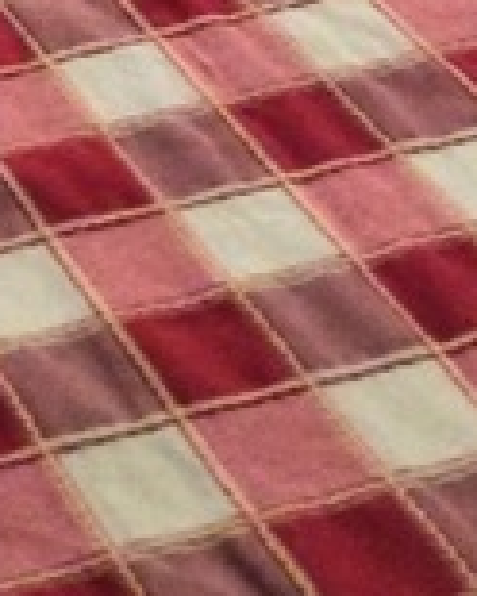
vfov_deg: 10.4
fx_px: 2841
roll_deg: +5.4
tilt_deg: -14.6
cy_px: -819
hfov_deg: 9.2
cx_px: -371
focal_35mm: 161
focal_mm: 3.3
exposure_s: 1/15
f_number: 2.4
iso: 320
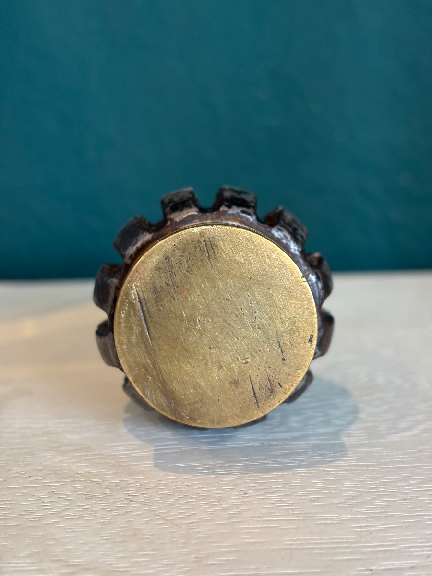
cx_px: 216
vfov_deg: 36.8
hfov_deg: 28.0
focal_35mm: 52
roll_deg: +0.6
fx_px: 865
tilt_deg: -10.3
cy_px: 288
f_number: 1.6
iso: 100
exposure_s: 1/33
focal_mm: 5.96
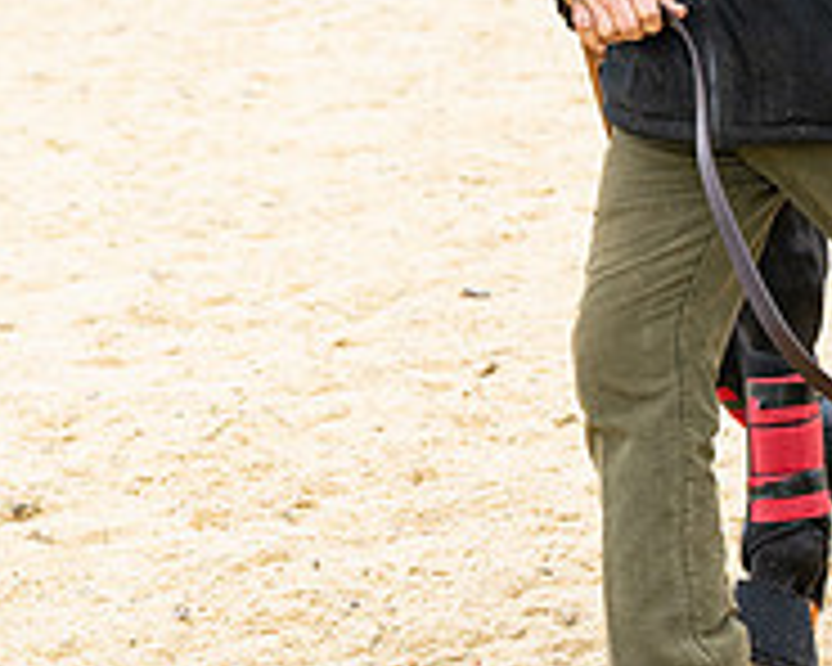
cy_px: -355
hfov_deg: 6.5
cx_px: 636
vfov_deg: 5.1
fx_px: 7363
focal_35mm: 299
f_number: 4
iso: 400
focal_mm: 70
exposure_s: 1/1600
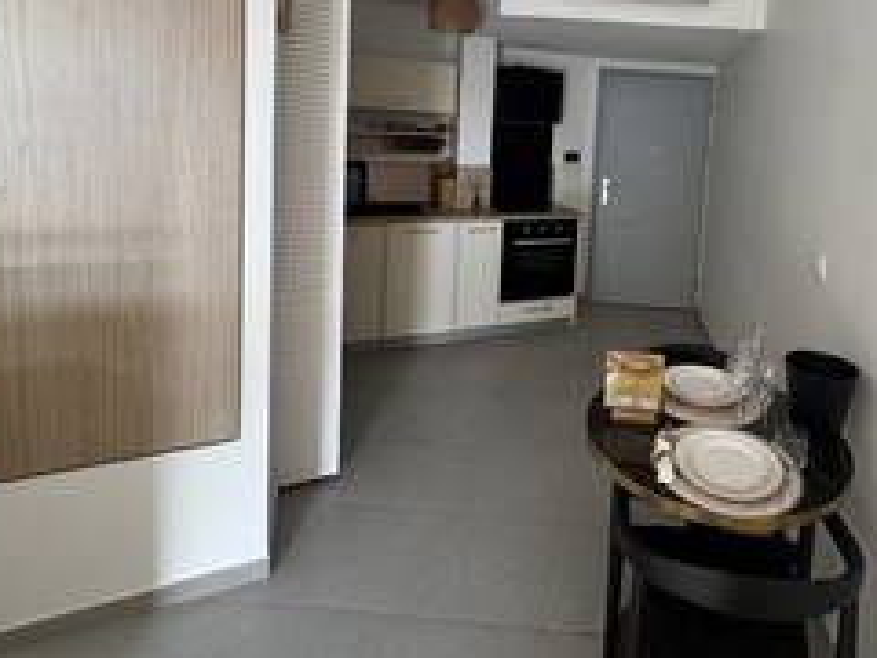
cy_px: 172
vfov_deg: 60.3
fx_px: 532
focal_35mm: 21
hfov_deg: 75.7
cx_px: 607
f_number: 2.2
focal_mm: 2.22
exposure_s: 1/99
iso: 125
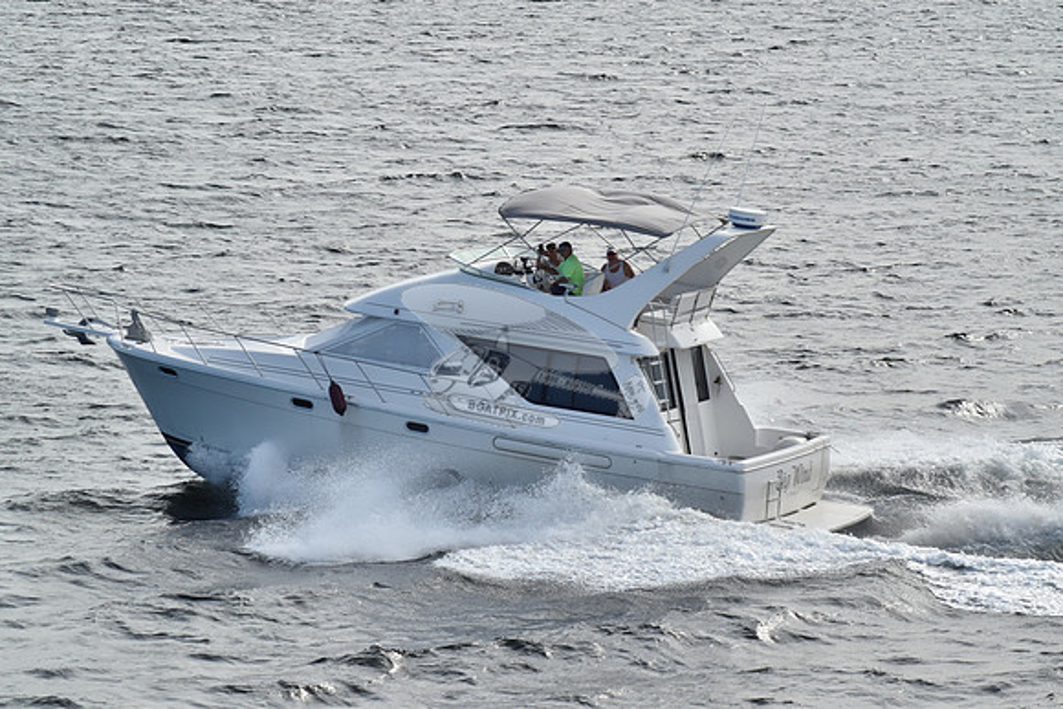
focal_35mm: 188
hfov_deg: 11.0
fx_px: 5537
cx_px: 532
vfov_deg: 7.3
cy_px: 354
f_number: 9.5
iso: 400
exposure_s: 1/1000
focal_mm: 125
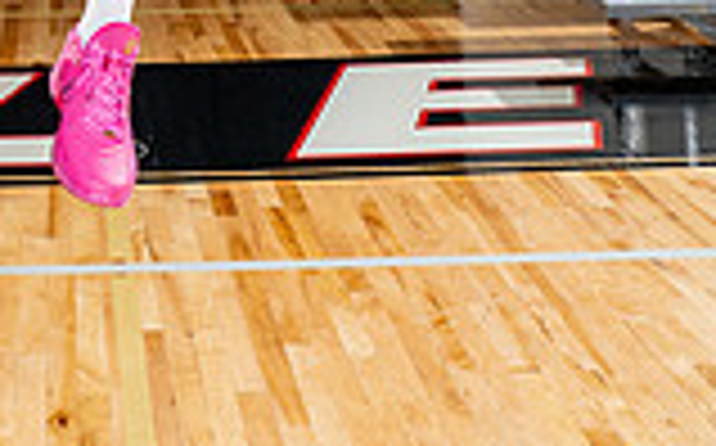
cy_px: -563
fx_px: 1579
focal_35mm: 81
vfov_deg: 13.0
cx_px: 59
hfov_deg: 24.7
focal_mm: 28
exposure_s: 1/250
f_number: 7.1
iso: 250
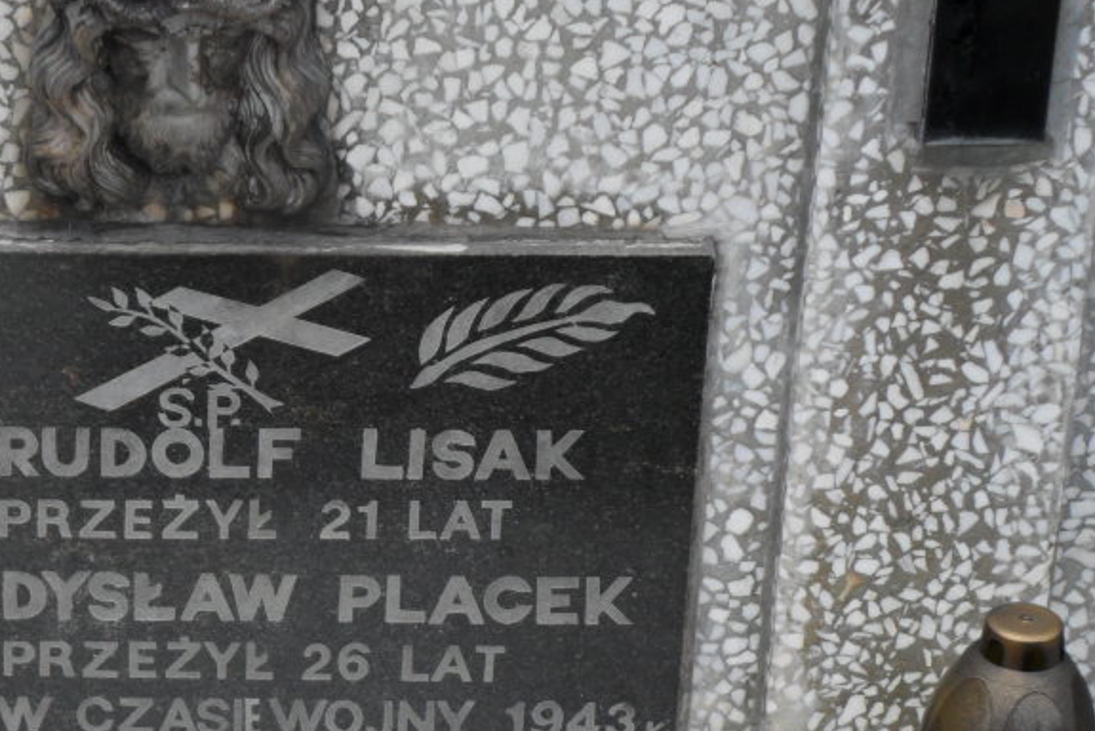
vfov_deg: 10.0
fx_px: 4169
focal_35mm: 137
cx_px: 215
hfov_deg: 14.9
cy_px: 586
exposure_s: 1/90
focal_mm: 13.2
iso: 100
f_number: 3.9
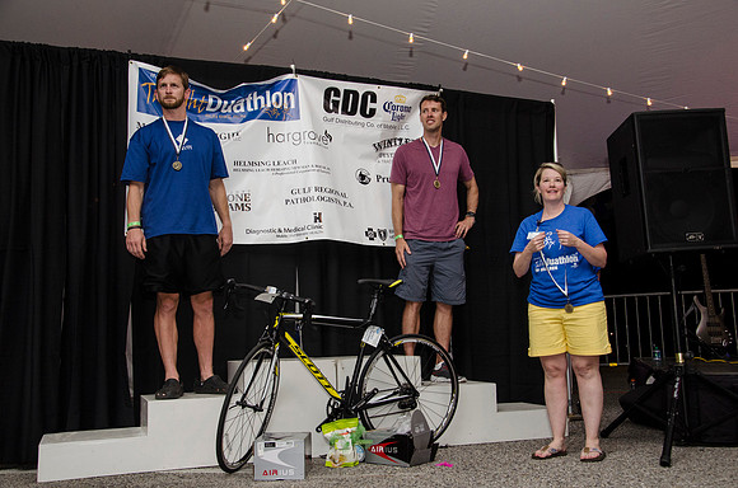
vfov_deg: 35.3
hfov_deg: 51.4
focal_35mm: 38
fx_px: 767
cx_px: 369
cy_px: 244
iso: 800
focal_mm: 25
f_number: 5.6
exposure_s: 1/80
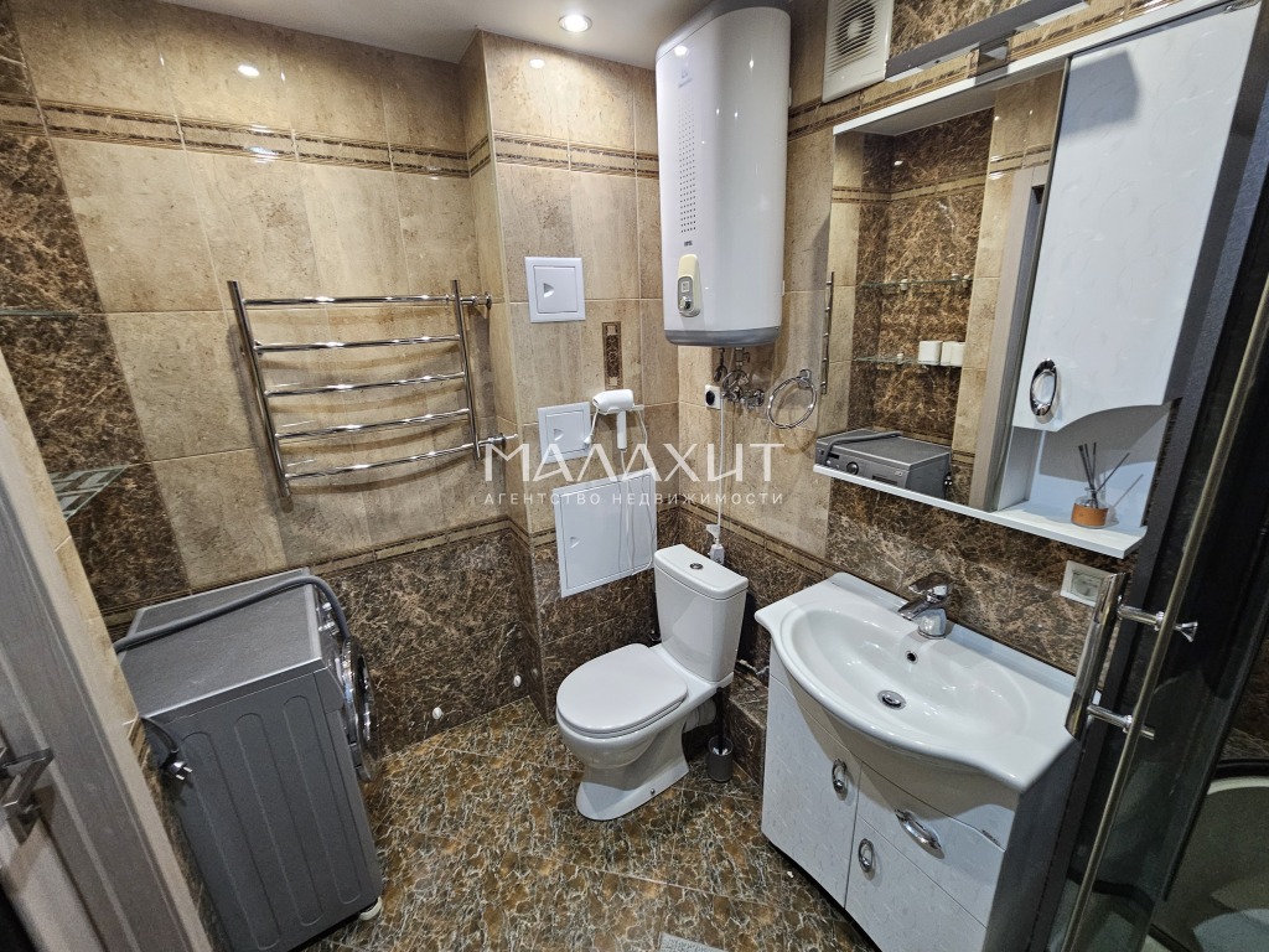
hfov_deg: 106.2
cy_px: 476
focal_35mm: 13
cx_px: 634
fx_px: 477
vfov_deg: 89.9
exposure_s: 1/33.3
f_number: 2.2
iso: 400
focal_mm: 2.2
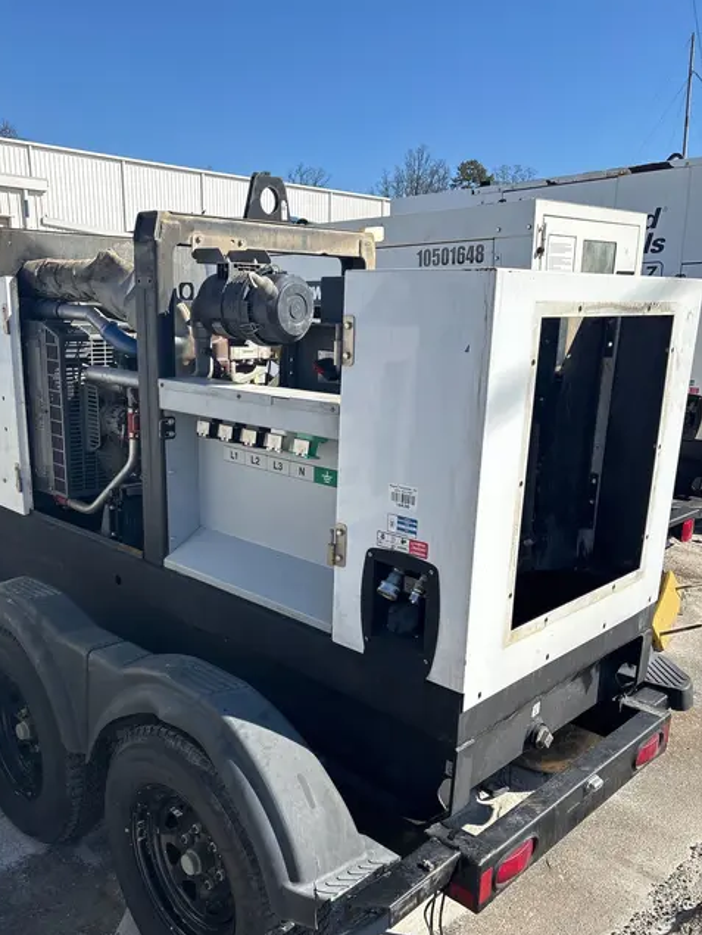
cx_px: 299
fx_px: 810
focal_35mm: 30
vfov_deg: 59.7
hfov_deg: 46.7
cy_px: 528
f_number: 1.6
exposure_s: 1/2571
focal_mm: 5.96
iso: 50
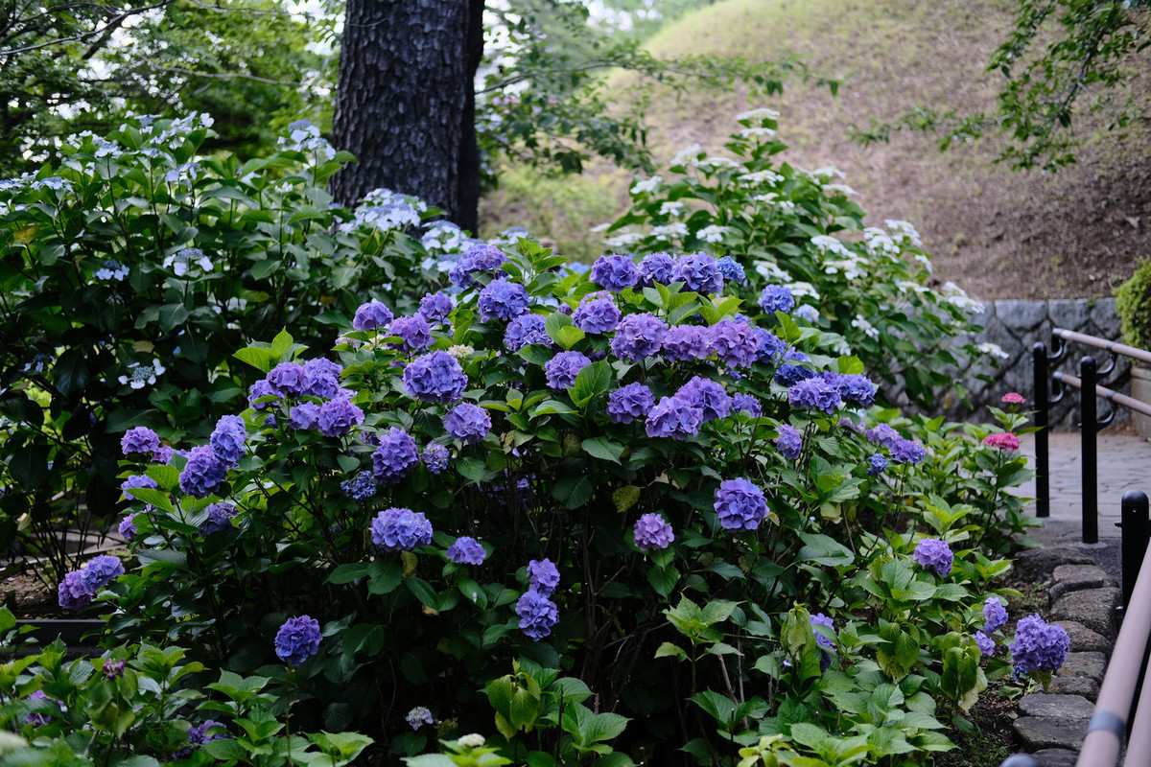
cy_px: 384
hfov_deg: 37.5
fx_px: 1694
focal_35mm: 53
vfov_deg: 25.5
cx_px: 576
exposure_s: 1/1500
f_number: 2
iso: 640
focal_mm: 35
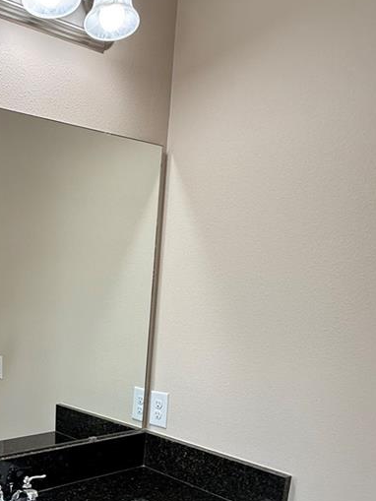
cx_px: 27
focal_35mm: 33
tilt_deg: -15.6
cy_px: 436
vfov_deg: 50.1
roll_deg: -0.5
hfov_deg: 39.4
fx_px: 478
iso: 100
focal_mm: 2.22
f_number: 2.2
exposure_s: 1/99
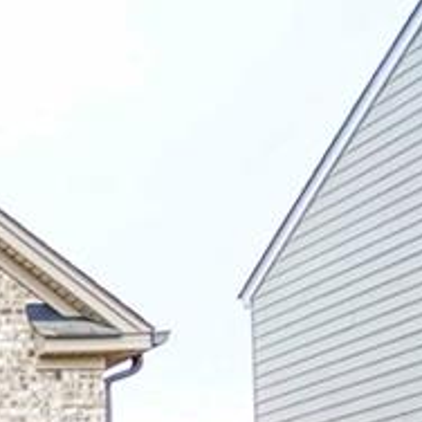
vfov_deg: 16.3
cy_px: 635
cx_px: -629
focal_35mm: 97
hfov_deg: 13.0
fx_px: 1338
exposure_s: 1/100
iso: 100
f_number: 4
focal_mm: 21
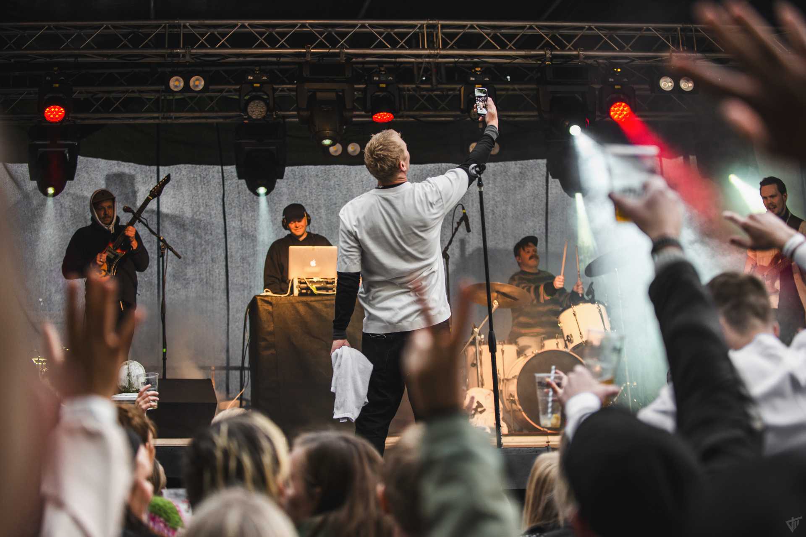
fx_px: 1567
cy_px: 268
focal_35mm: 70
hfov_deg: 28.8
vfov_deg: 19.5
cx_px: 403
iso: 500
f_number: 2.8
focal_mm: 70
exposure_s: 1/320
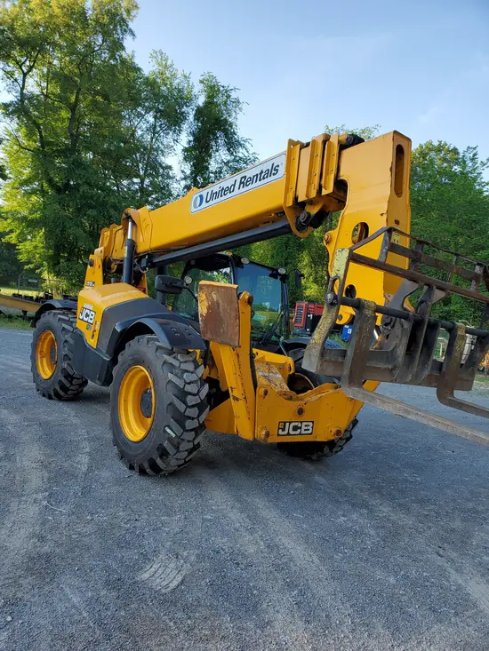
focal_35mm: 26
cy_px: 326
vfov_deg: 67.3
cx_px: 244
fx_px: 490
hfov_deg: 53.1
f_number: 2.4
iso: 50
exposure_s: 1/396
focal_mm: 4.3
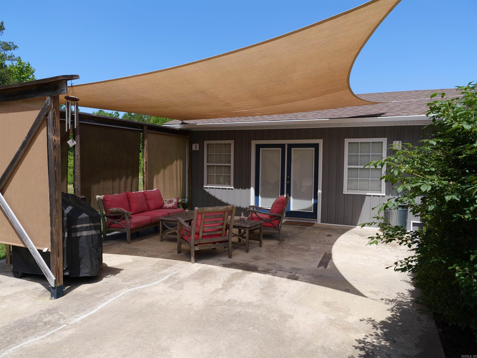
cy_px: 179
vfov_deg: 56.8
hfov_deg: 71.6
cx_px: 238
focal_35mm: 24
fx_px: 331
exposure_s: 1/400
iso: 100
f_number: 5.6
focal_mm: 12
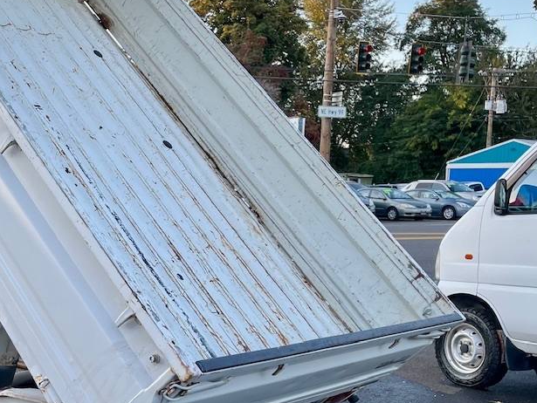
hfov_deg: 34.5
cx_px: 41
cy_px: 268
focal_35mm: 52
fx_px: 807
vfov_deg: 27.9
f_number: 1.6
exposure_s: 1/248
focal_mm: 5.1
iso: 32
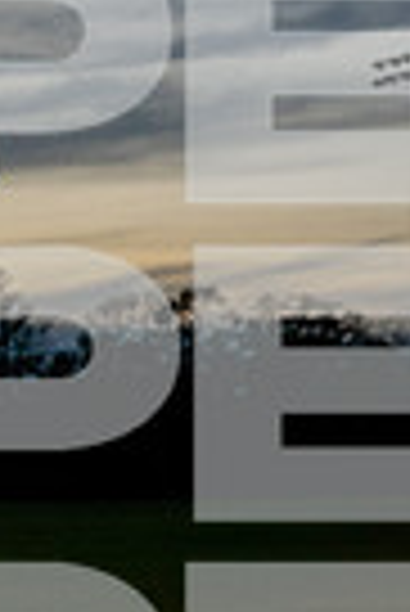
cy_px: 387
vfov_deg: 18.7
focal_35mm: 109
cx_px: -171
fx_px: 1857
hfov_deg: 12.1
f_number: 4
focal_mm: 33
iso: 400
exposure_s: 1/250
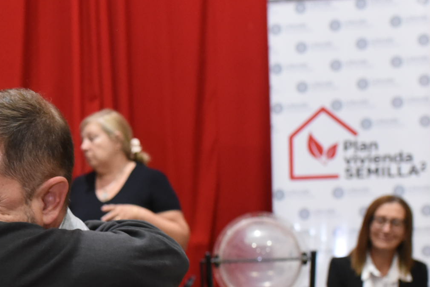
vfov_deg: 13.0
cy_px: 279
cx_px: -27
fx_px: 1243
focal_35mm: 104
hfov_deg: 18.9
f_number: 4.5
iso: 3200
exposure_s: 1/60
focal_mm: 35
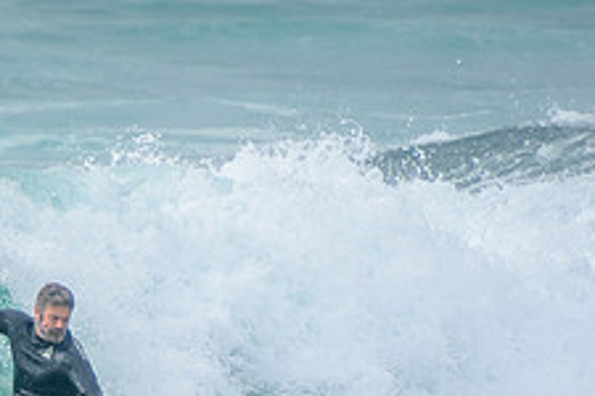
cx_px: -58
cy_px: 445
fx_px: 25566
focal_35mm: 1547
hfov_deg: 1.3
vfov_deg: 0.9
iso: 400
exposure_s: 1/2000
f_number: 5.6
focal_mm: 400
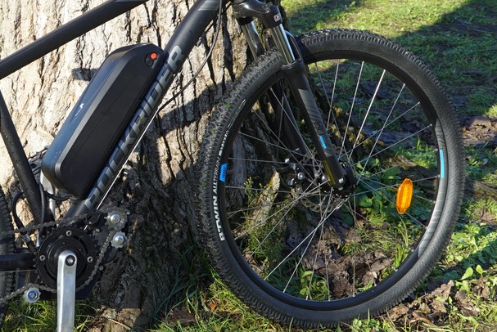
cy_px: 124
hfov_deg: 23.4
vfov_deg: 16.1
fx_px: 1175
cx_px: 64
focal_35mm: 85
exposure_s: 1/320
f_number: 11
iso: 640
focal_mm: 43
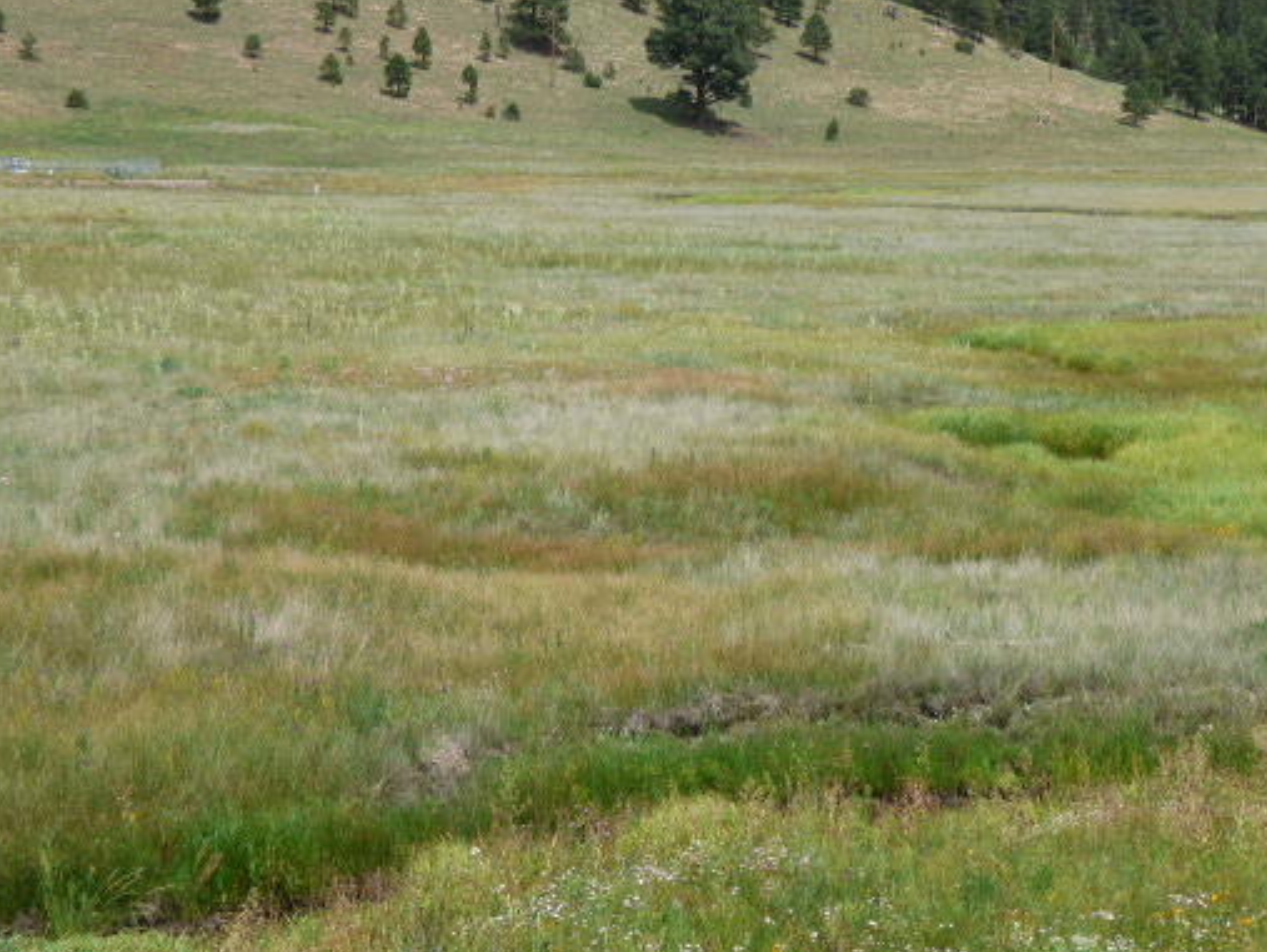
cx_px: 772
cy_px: 427
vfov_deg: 13.4
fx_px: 4066
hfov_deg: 17.7
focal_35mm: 111
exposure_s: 1/640
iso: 100
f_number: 4.5
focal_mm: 14.74
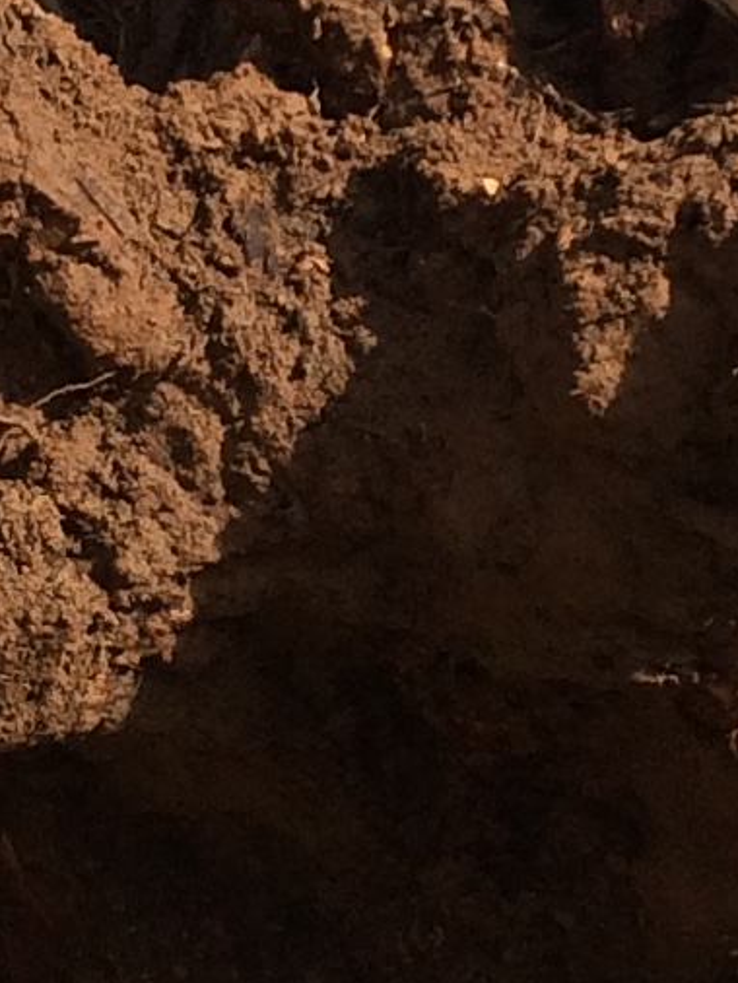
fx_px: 5311
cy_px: 657
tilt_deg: -1.2
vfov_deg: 10.6
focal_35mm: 187
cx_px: 324
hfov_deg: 7.9
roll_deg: +1.0
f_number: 2.2
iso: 32
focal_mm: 4.15
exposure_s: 1/1172
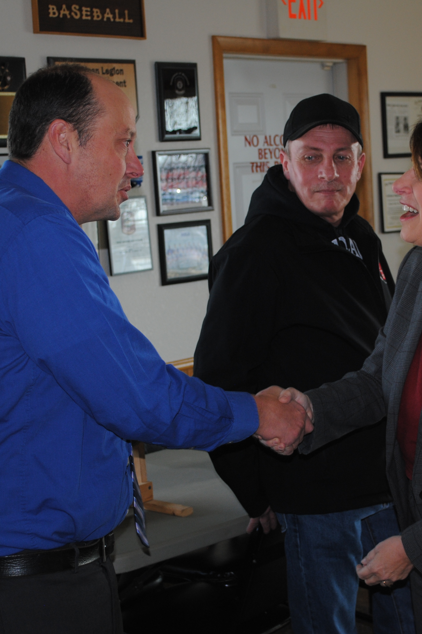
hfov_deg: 18.9
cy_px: 317
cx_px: 281
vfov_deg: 28.1
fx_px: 1266
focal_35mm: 72
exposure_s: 1/60
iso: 200
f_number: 4.8
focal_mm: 32
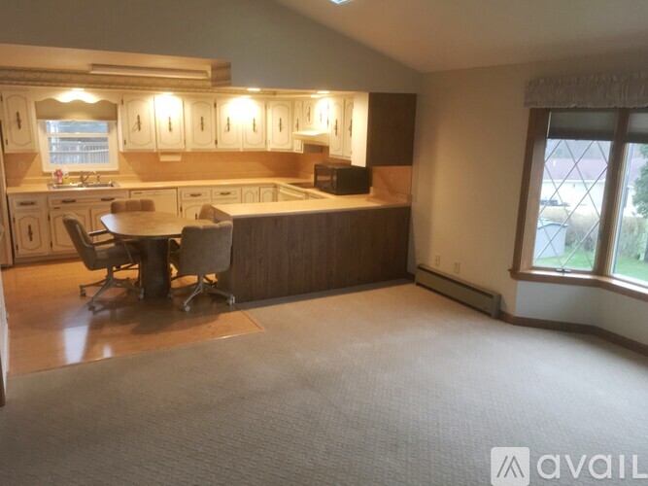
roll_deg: -0.7
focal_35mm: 29
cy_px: 243
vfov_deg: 48.2
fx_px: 543
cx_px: 324
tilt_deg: -14.0
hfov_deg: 61.7
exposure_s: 1/30
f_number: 2.2
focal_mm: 4.15
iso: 100
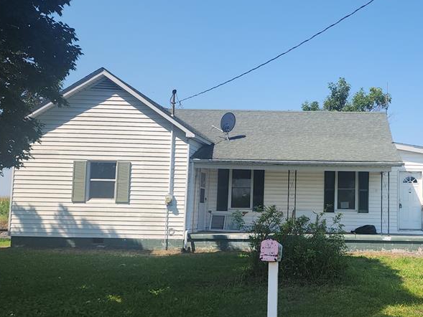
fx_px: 489
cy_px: 178
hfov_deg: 44.7
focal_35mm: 40
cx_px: 334
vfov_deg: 35.9
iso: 12
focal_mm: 6.4
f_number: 1.8
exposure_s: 1/838
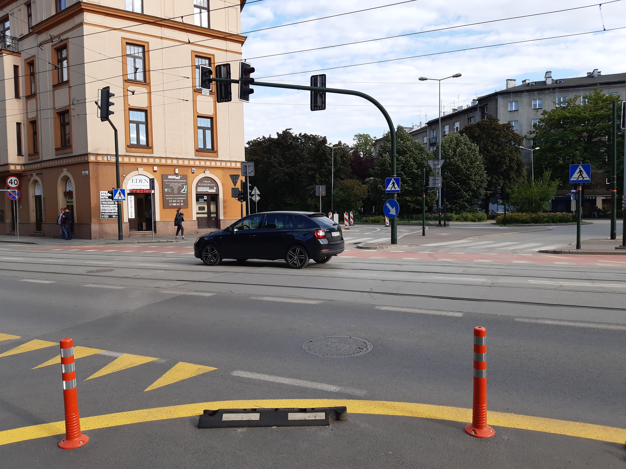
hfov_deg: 67.3
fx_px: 470
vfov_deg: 53.1
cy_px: 234
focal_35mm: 26
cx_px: 313
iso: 40
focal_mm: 3.92
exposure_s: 1/770
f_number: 1.7
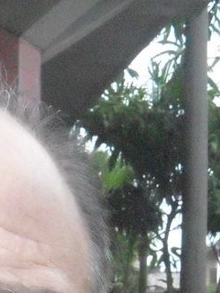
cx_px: -78
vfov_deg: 15.6
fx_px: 984
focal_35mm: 116
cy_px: 449
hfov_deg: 12.3
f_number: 8.4
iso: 1600
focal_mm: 6.3
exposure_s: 1/750
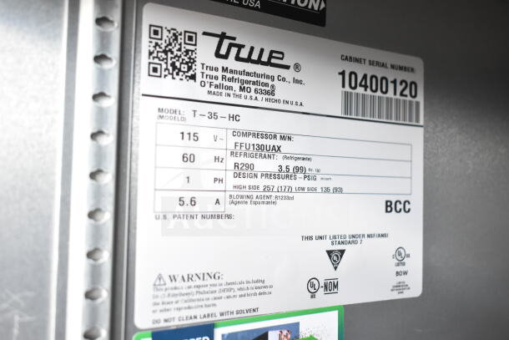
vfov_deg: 33.0
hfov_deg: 47.9
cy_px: 170
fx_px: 573
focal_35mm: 40
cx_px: 254
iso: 1600
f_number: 4
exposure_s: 1/80
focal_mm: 27
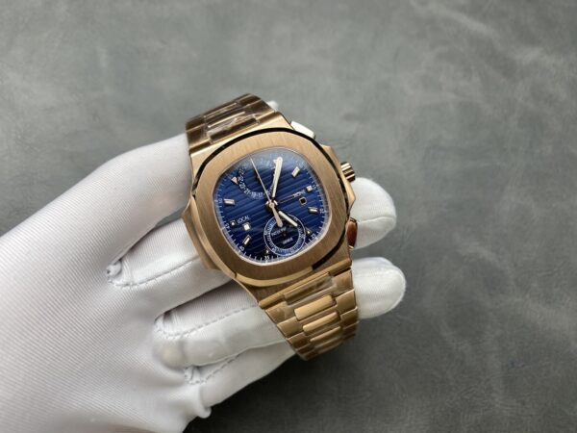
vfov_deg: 54.9
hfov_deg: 69.4
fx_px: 417
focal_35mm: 25
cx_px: 288
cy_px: 216
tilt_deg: -73.5
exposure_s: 1/163
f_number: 1.8
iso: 32
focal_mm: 4.25
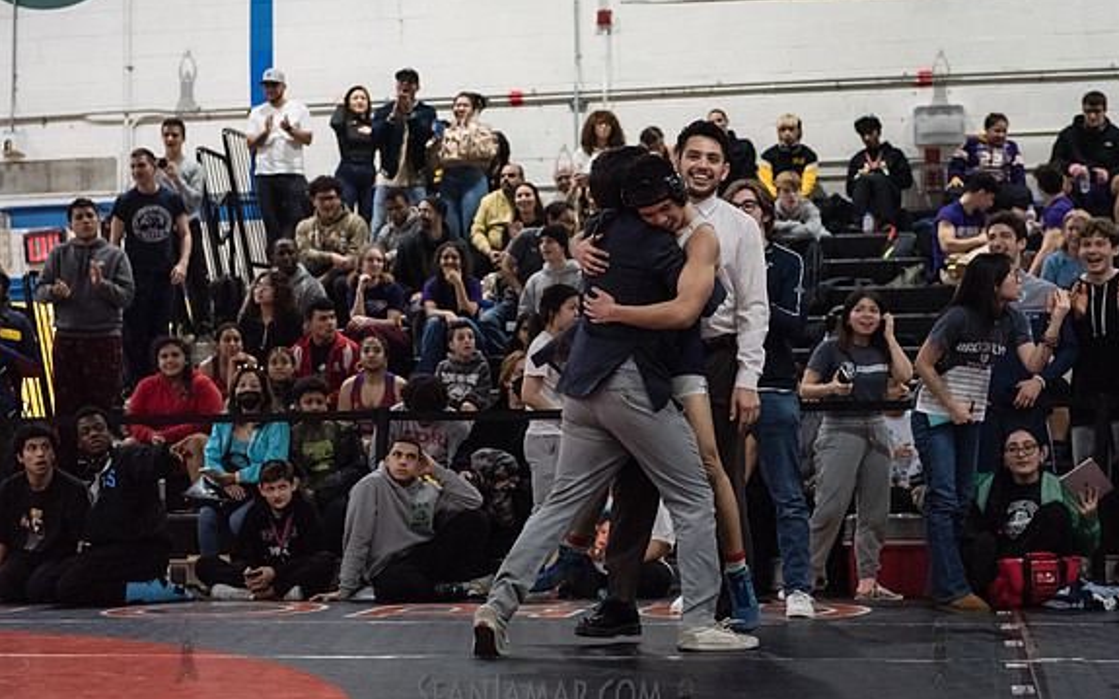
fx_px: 2195
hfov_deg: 28.6
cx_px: 562
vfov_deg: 18.1
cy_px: 365
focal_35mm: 72
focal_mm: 70
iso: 8000
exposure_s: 1/500
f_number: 3.2
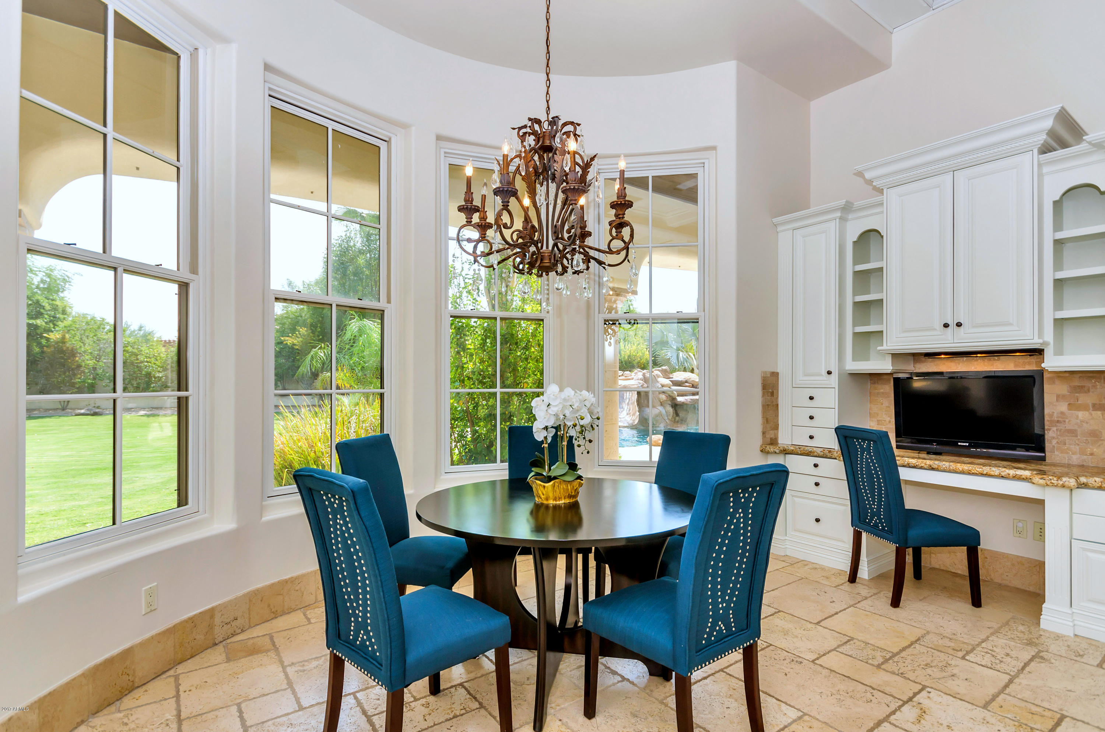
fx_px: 528
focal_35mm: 17
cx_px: 552
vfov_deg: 69.4
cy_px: 366
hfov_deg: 92.6
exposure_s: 1/125
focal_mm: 11.5
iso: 160
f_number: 6.3
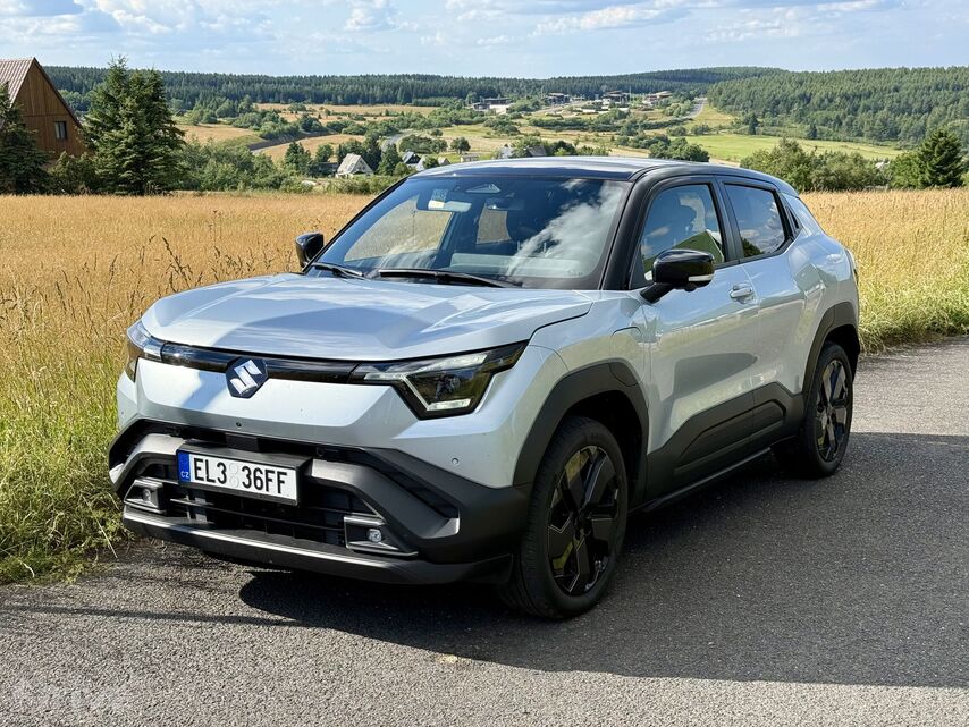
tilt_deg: -11.6
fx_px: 1344
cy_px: 364
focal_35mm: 48
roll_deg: +1.7
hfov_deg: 39.6
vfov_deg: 30.3
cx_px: 484
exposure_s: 1/2415
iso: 64
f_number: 1.78
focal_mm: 6.76
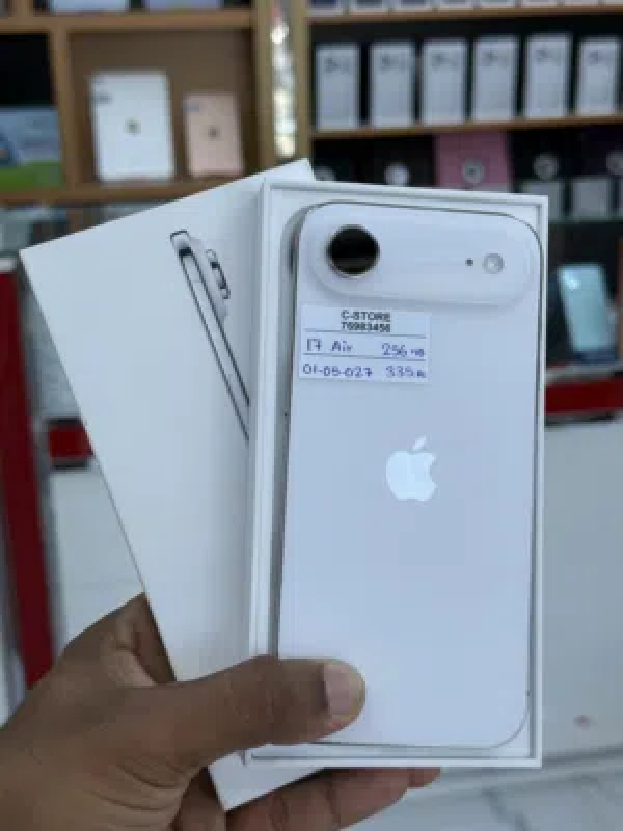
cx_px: 312
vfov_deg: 39.7
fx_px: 1152
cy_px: 416
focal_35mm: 48
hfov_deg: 30.3
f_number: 1.78
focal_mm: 6.76
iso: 64
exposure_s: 1/975
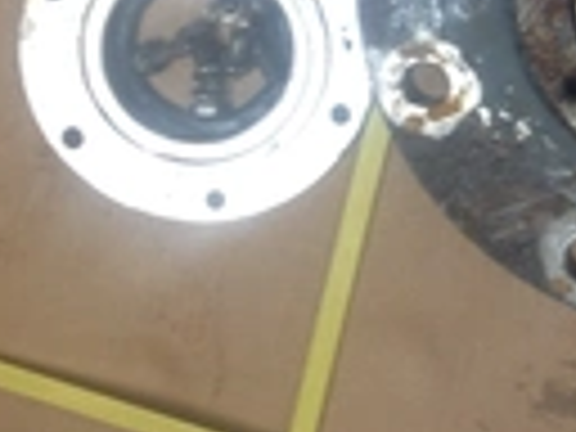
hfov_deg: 16.7
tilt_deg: -83.2
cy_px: -88
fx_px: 1814
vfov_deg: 13.2
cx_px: 819
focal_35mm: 109
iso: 50
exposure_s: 1/17
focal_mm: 4.28
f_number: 2.4
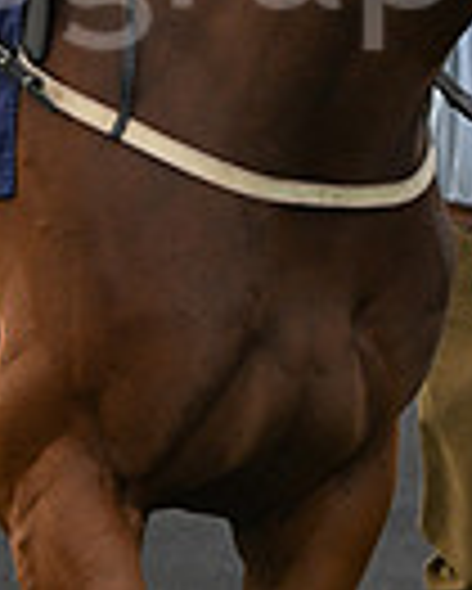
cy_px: -277
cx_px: 108
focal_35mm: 332
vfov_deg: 5.8
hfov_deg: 4.7
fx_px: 5791
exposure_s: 1/1600
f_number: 4.5
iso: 800
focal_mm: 80
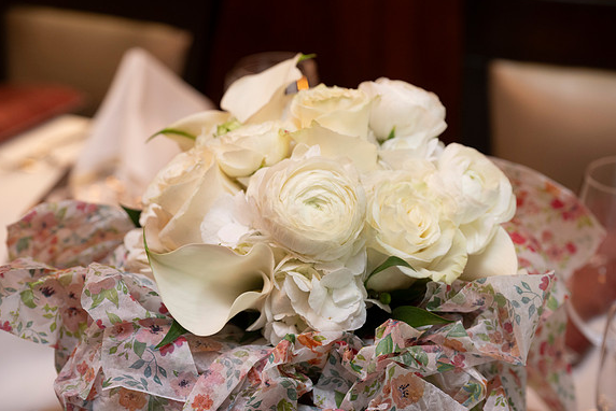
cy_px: 206
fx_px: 1267
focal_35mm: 74
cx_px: 307
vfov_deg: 18.4
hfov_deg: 27.3
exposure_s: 1/30
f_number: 5
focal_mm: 73
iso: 1000
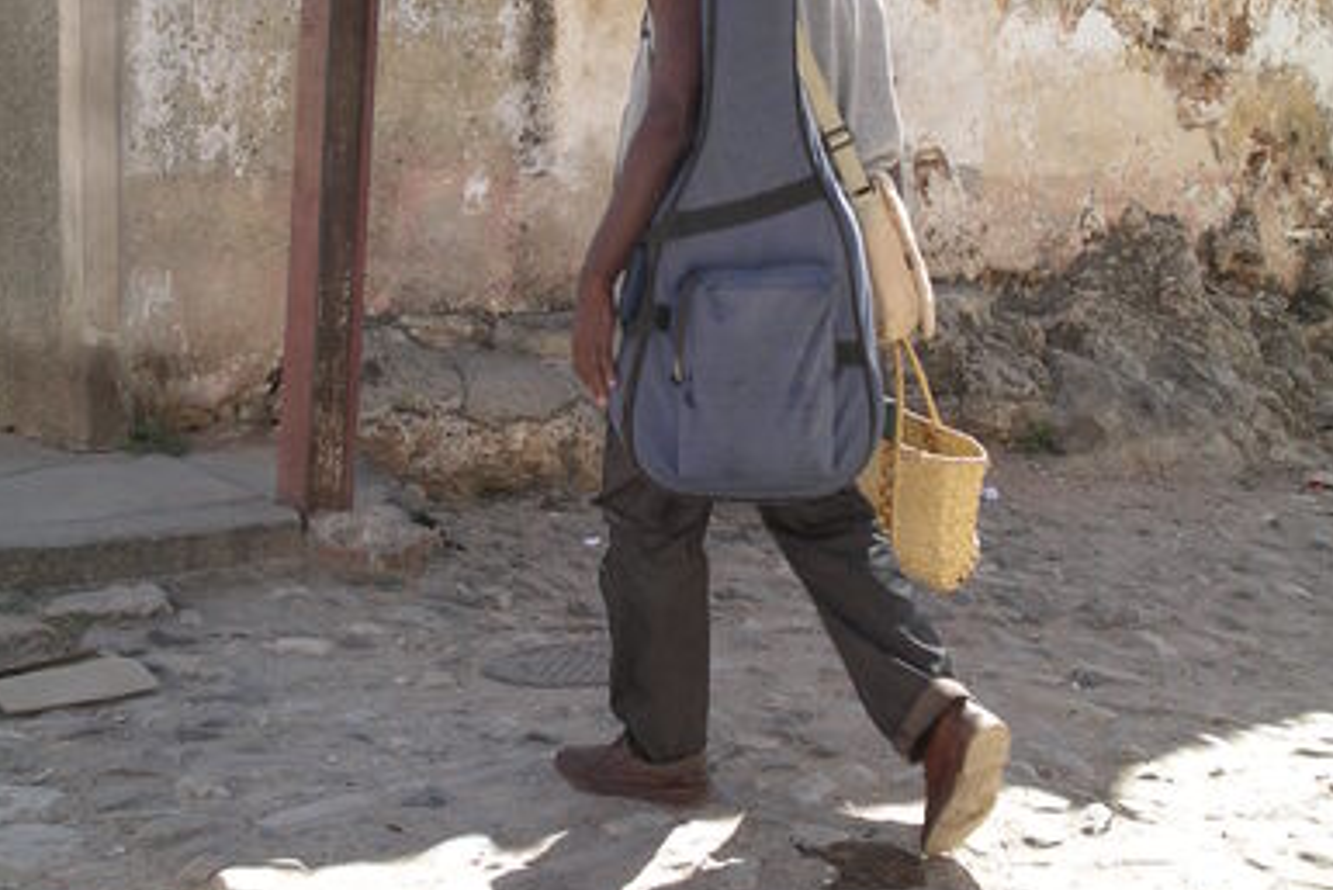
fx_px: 2704
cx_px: 661
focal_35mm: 73
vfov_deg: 18.6
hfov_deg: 27.7
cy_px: 227
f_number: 4.6
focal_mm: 10.9
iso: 80
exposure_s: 1/160
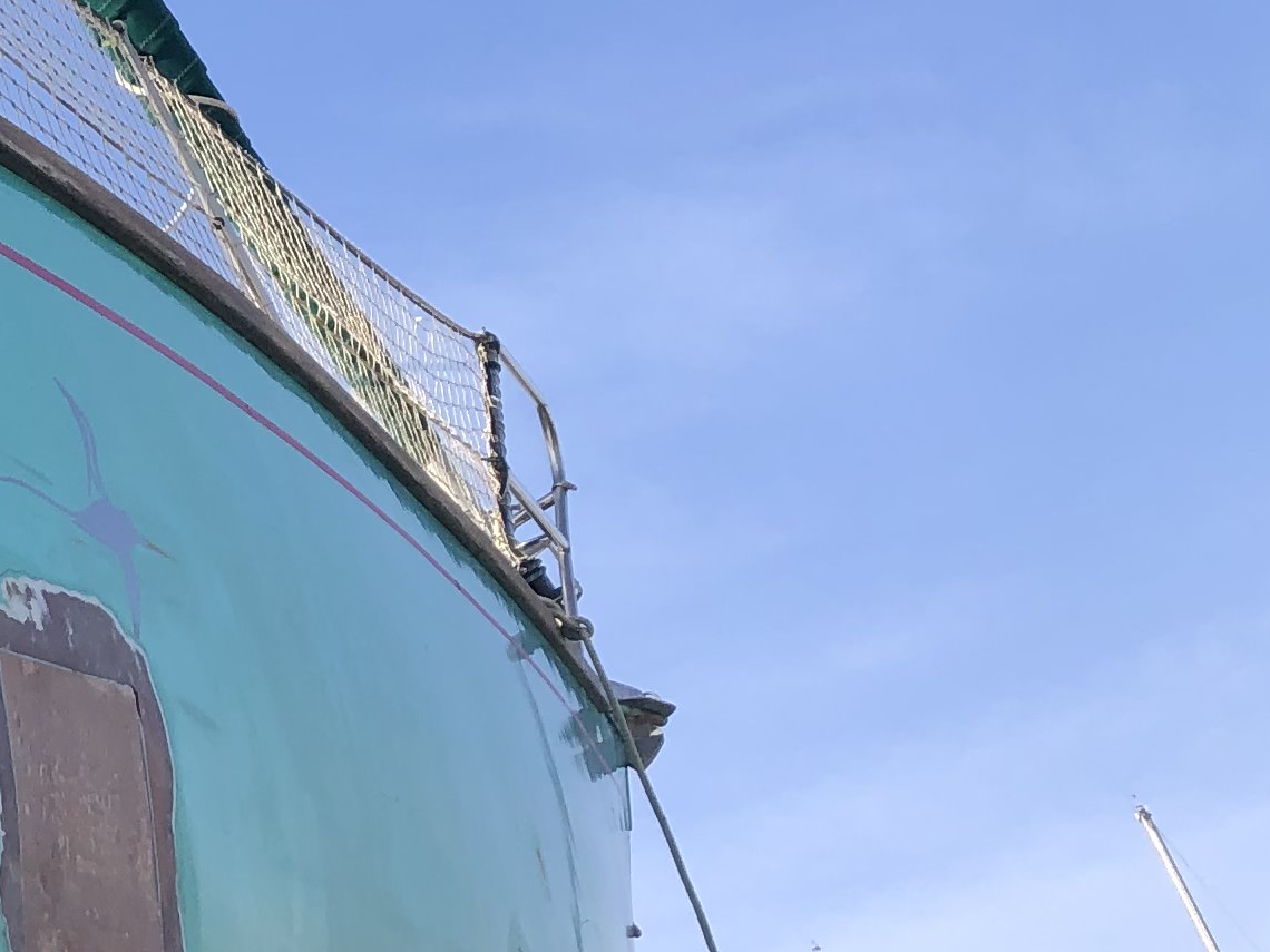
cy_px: 364
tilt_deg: +27.5
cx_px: -839
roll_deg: +14.3
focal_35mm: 99
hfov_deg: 17.1
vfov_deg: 14.9
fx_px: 3632
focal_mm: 4
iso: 20
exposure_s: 1/1263
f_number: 1.8
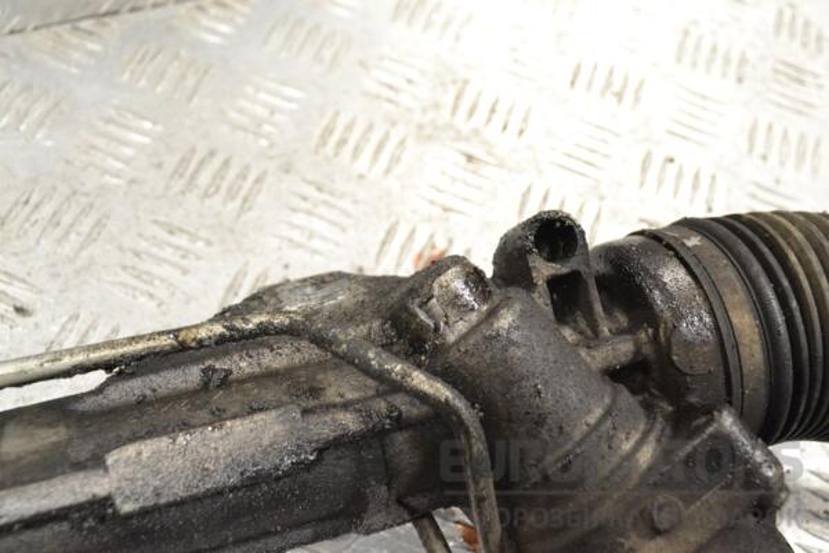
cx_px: 414
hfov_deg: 46.4
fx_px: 967
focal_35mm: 42
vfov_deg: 31.9
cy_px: 276
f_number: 6.3
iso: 3200
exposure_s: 1/160
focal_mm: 28
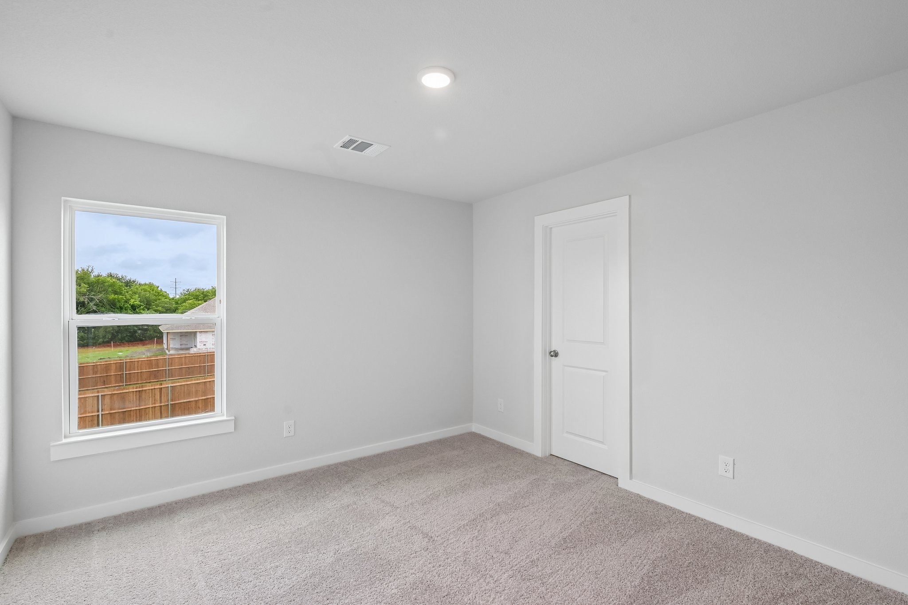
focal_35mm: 16
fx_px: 403
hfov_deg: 96.7
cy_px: 302
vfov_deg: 73.7
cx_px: 454
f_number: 8
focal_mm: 16
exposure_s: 1/40
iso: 400
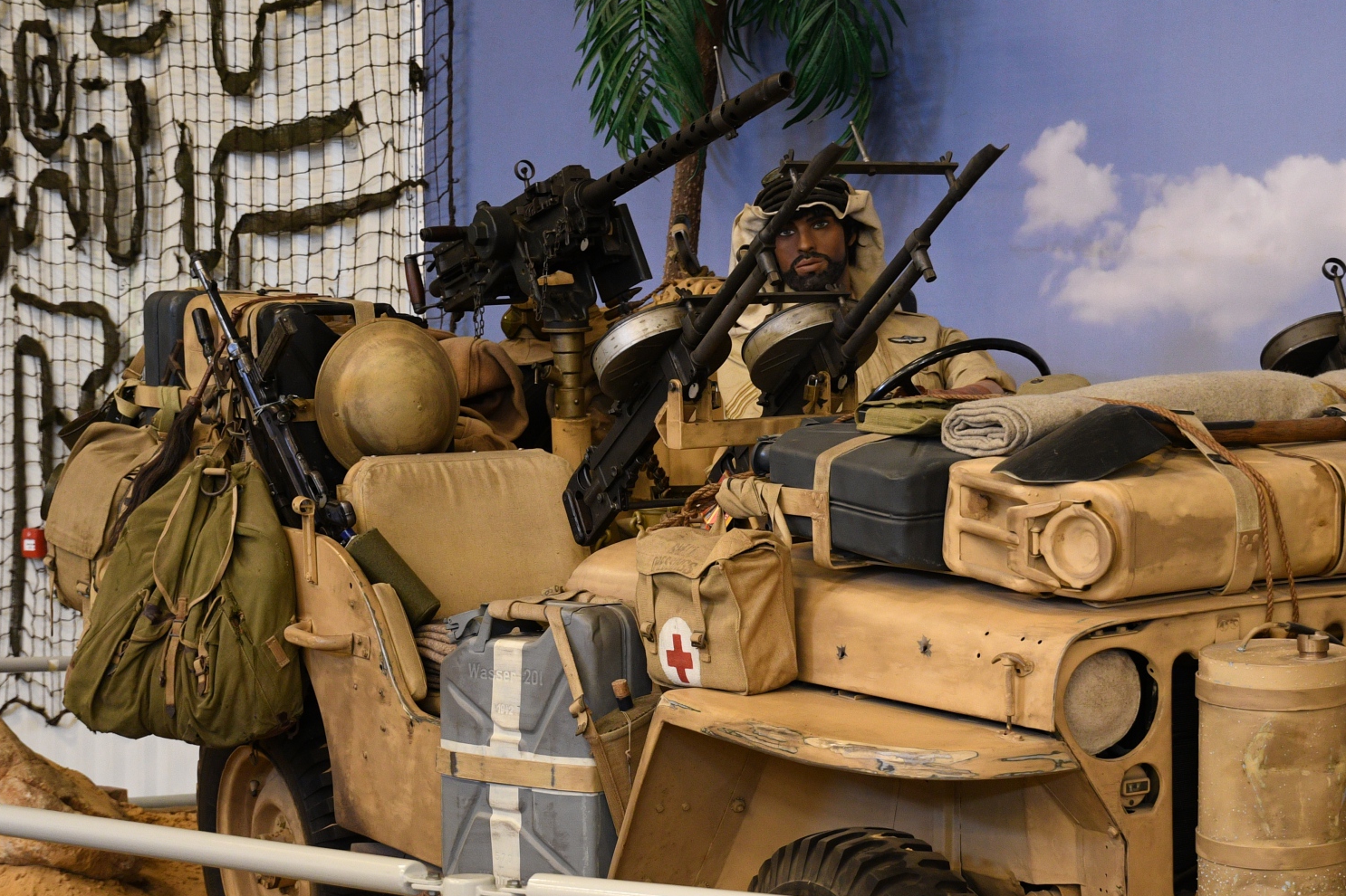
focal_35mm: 84
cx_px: 983
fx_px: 3140
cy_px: 622
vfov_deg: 16.2
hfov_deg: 24.0
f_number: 3.3
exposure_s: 1/25
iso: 800
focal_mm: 35
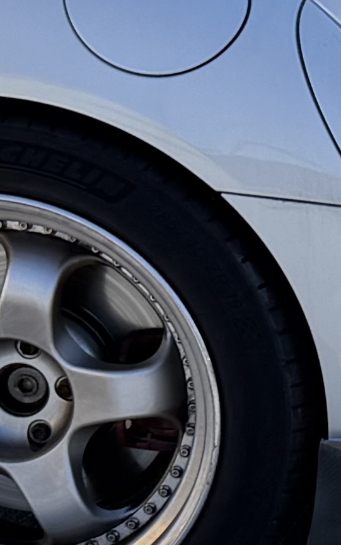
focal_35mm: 168
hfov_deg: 7.3
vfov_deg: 12.5
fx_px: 2497
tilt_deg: -15.0
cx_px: 857
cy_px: 315
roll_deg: +1.7
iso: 80
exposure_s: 1/2907
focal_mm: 6.76
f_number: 1.78
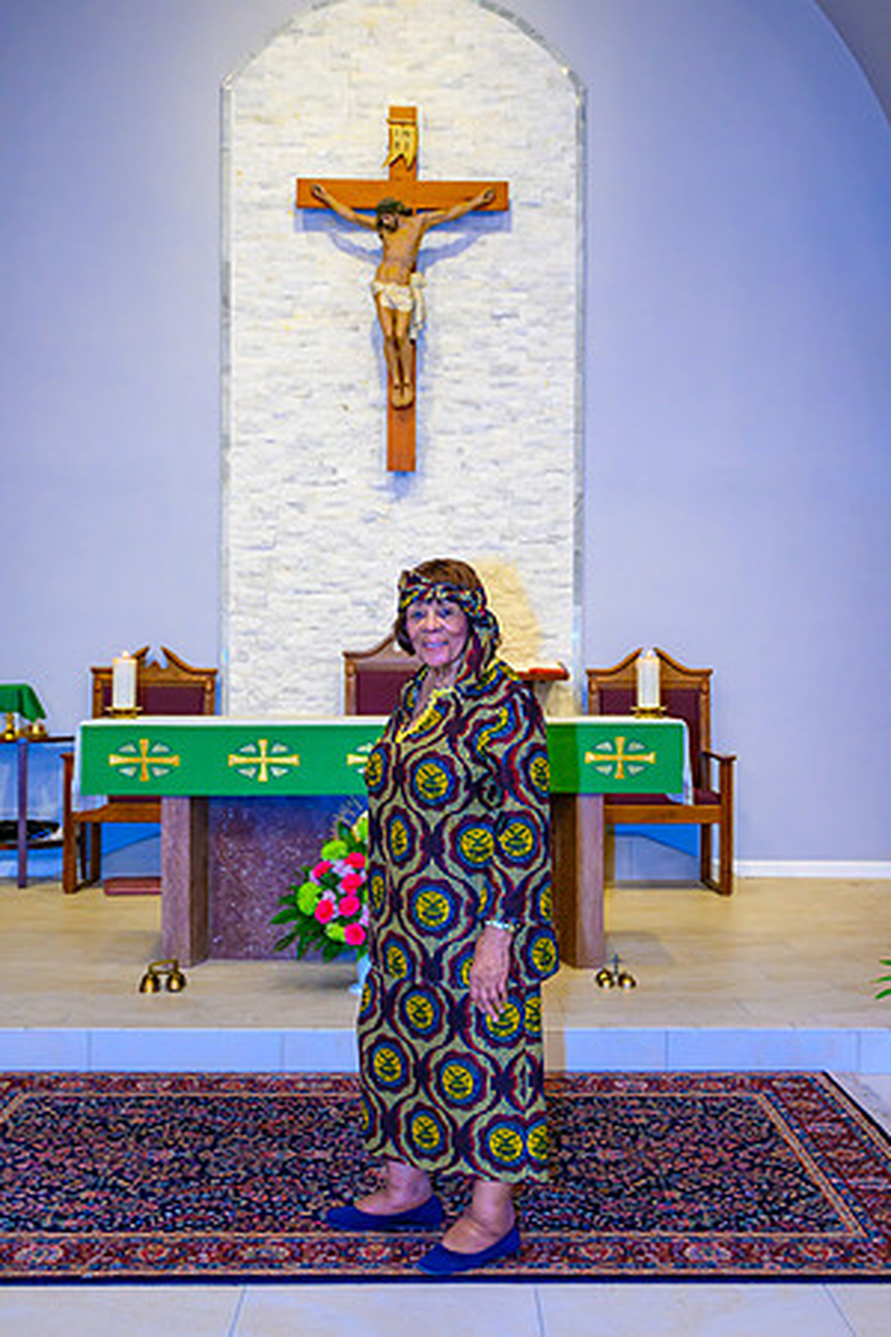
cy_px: 668
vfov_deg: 46.4
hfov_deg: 31.9
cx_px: 446
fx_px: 1559
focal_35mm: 42
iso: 500
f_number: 2.8
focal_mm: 28
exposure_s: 1/80
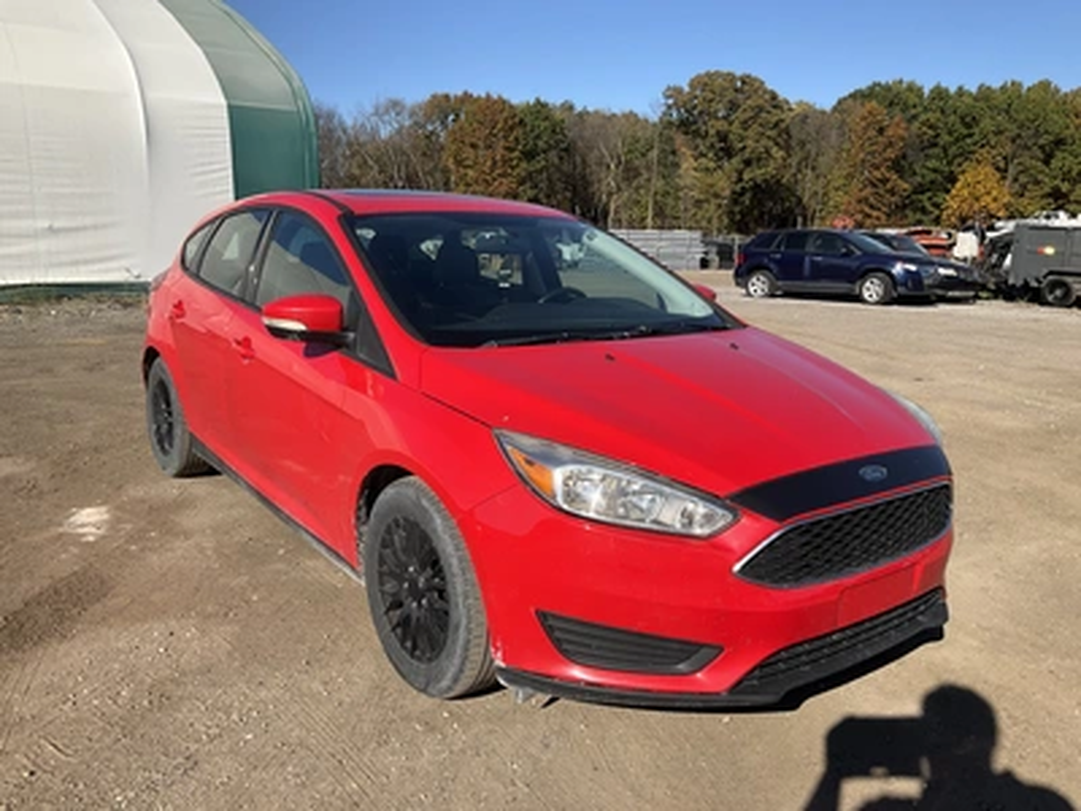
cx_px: 540
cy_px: 406
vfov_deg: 48.2
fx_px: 906
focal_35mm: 29
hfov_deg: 61.7
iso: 25
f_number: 1.8
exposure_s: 1/1730
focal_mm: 3
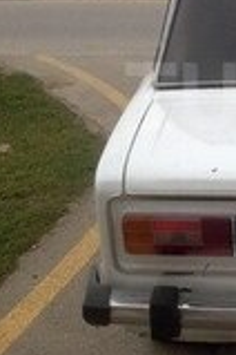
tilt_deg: -6.3
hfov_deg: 12.2
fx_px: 1052
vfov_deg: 19.0
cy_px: 96
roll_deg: +3.3
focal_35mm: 107
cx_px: 354
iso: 50
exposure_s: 1/589
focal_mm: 4.12
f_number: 2.4
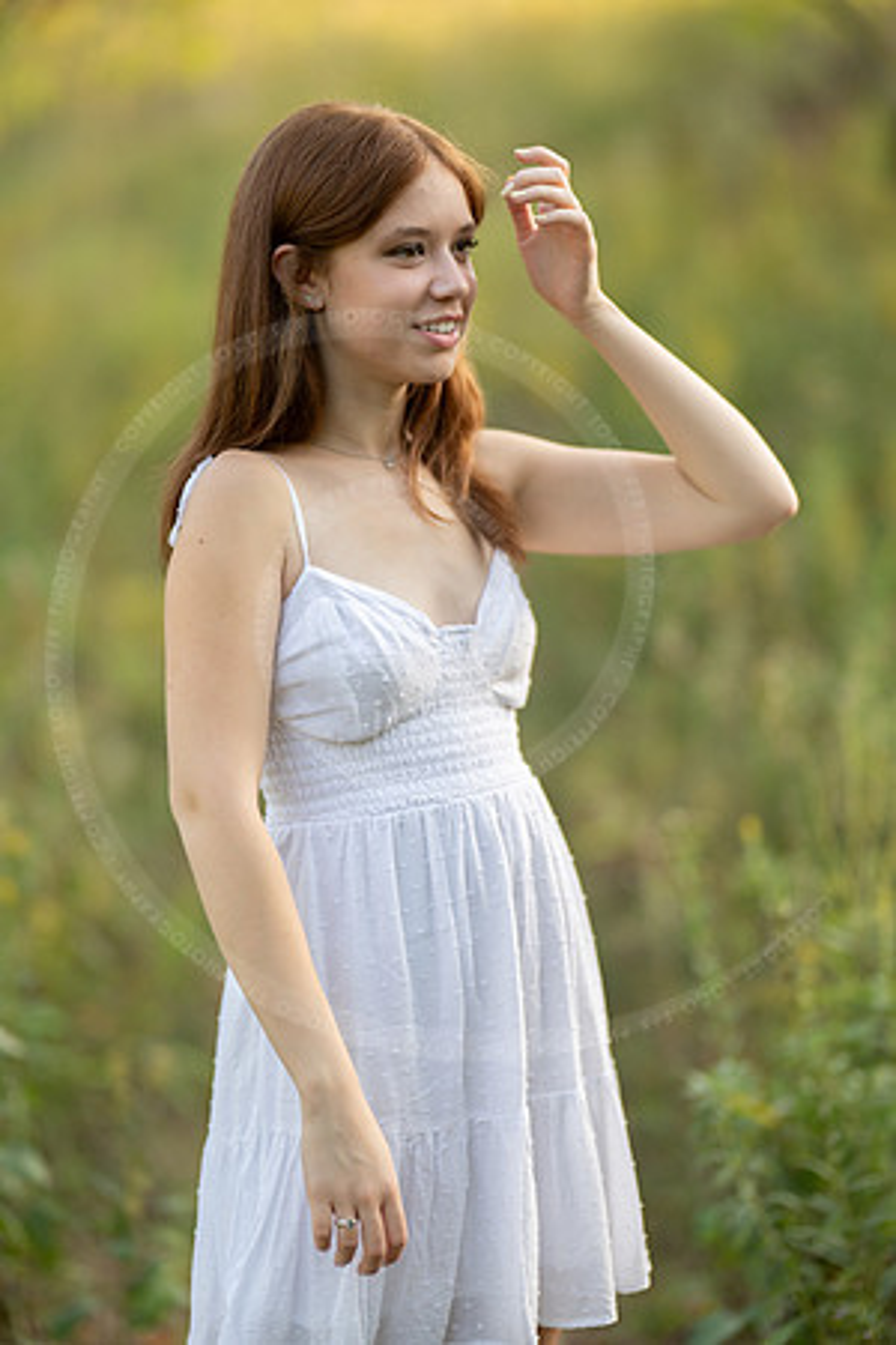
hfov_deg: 16.1
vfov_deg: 23.9
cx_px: 448
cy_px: 672
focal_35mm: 85
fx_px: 3173
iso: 100
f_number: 1.2
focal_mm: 85
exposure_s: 1/800
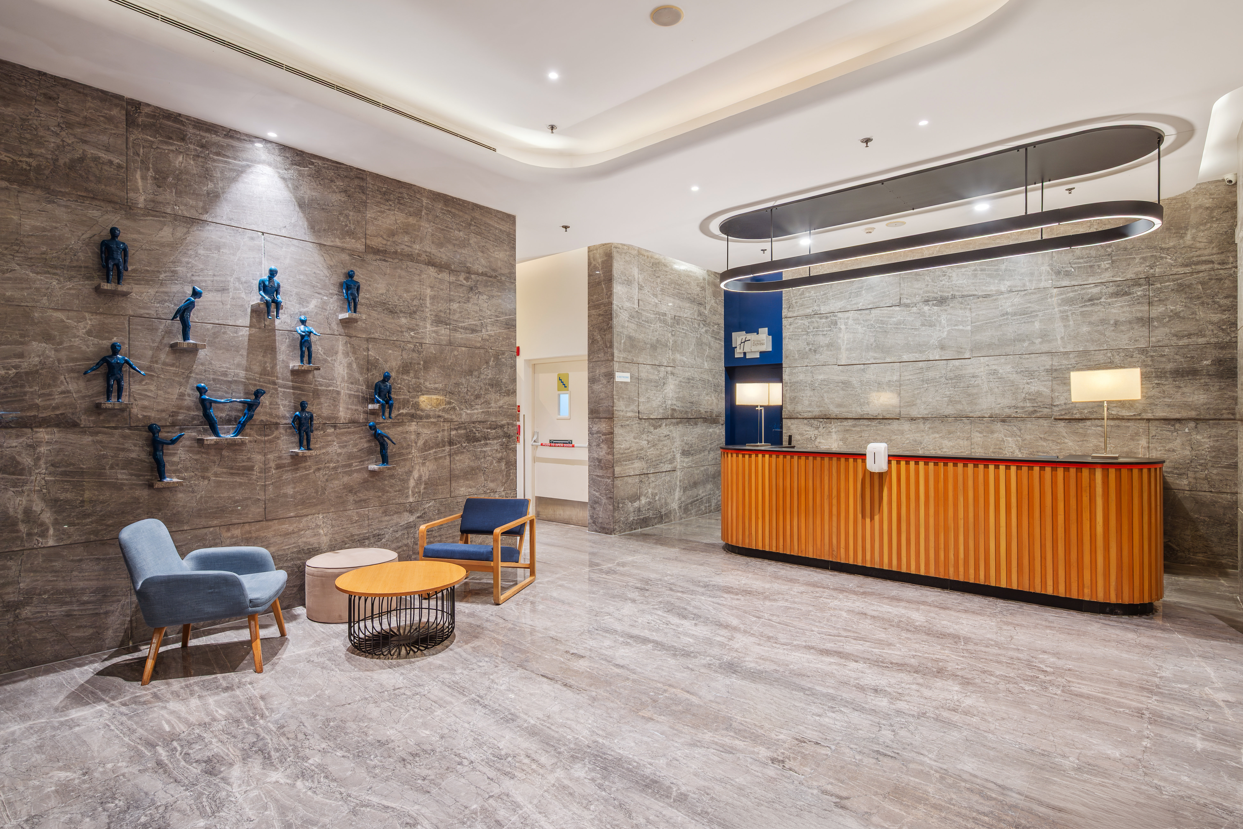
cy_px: 414
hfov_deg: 90.0
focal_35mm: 18
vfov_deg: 67.4
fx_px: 621
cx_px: 622
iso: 400
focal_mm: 18
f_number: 8
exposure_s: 1/15
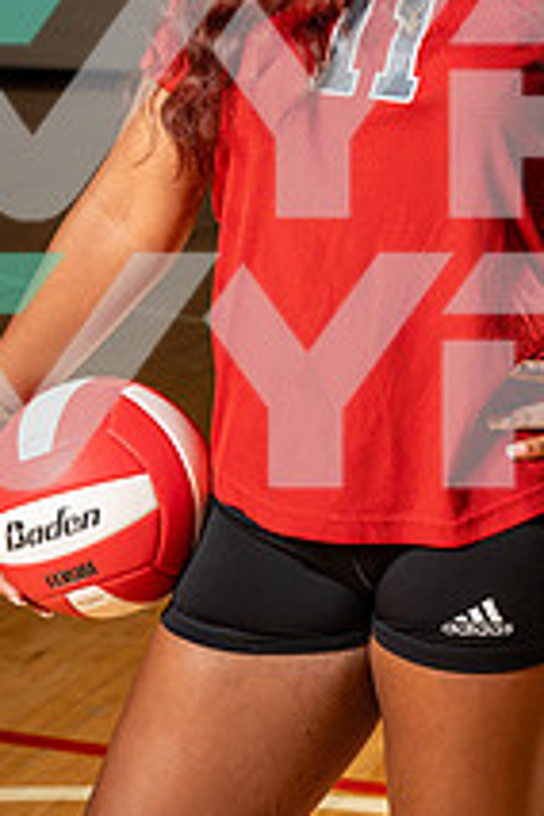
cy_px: 103
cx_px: 406
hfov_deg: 14.1
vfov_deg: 20.7
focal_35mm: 97
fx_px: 2198
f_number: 5.6
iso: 125
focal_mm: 46
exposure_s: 1/250
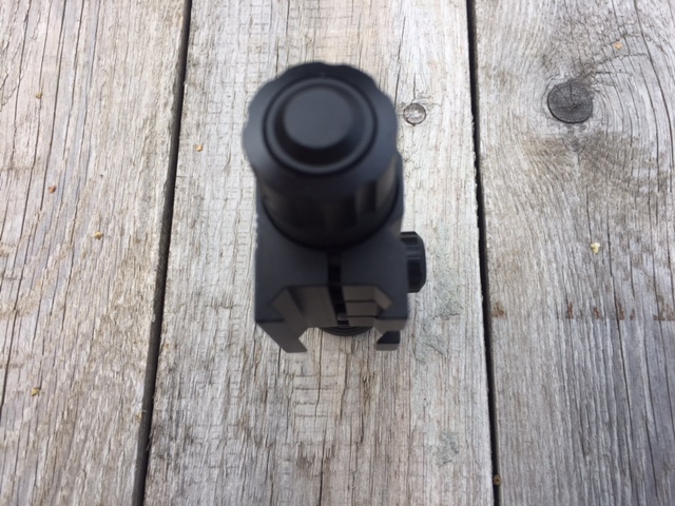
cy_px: 253
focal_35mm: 29
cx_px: 338
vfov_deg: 48.2
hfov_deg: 61.7
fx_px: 565
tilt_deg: -74.5
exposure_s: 1/628
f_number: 2.2
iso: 32
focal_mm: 4.15
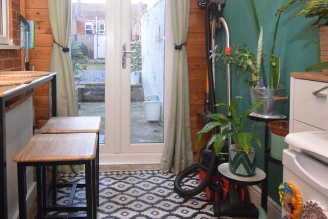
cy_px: 67
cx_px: 117
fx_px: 273
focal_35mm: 30
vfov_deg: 42.9
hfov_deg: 61.0
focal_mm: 11
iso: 2200
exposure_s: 1/60
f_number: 4.8
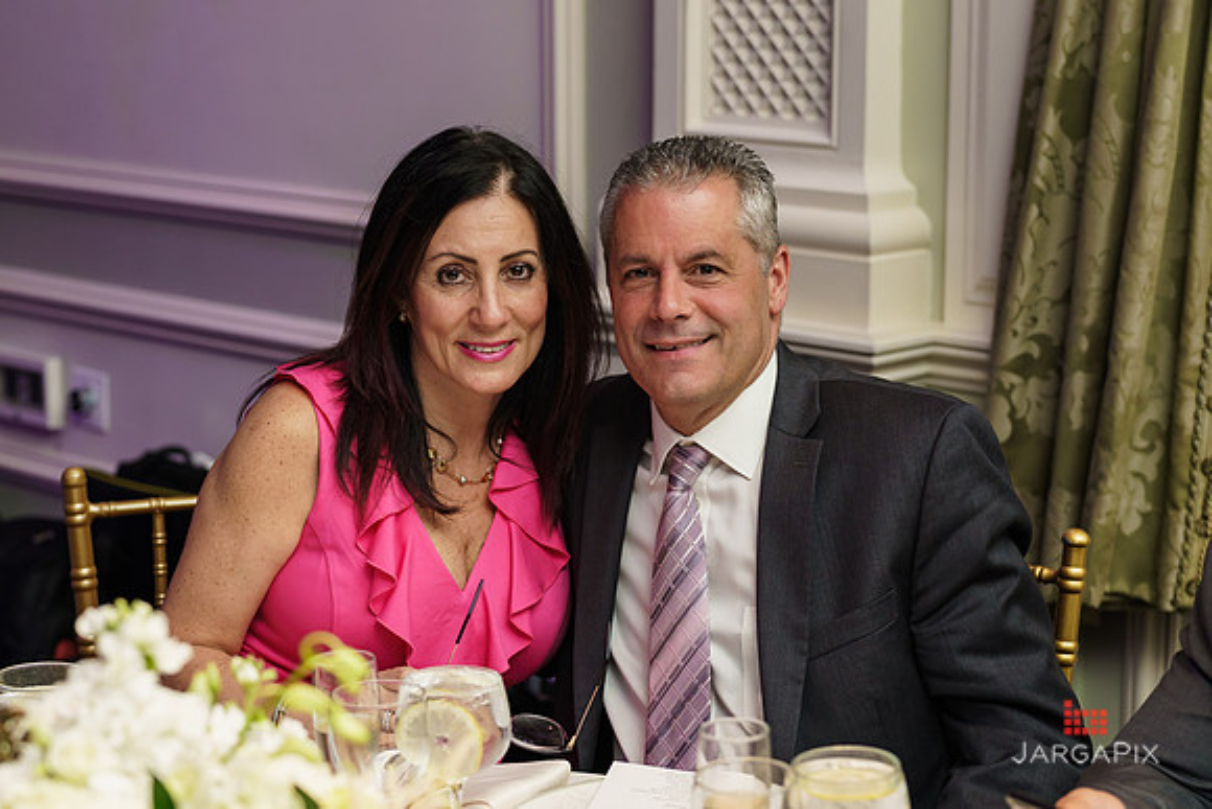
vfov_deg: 18.2
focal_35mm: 75
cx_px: 606
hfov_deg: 27.0
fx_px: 2525
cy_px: 404
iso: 500
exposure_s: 1/250
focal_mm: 50
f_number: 2.5
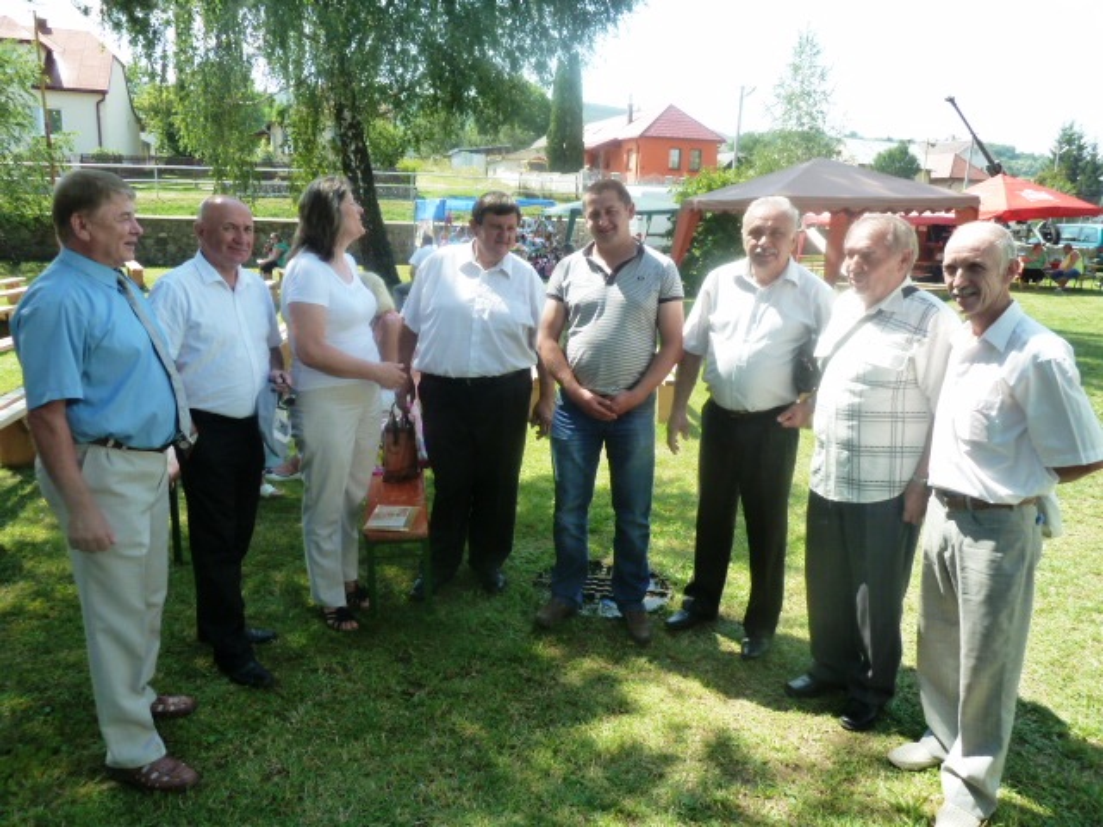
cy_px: 414
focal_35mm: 25
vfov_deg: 54.9
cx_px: 552
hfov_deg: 69.4
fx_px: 797
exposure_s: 1/200
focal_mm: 4.1
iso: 125
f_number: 4
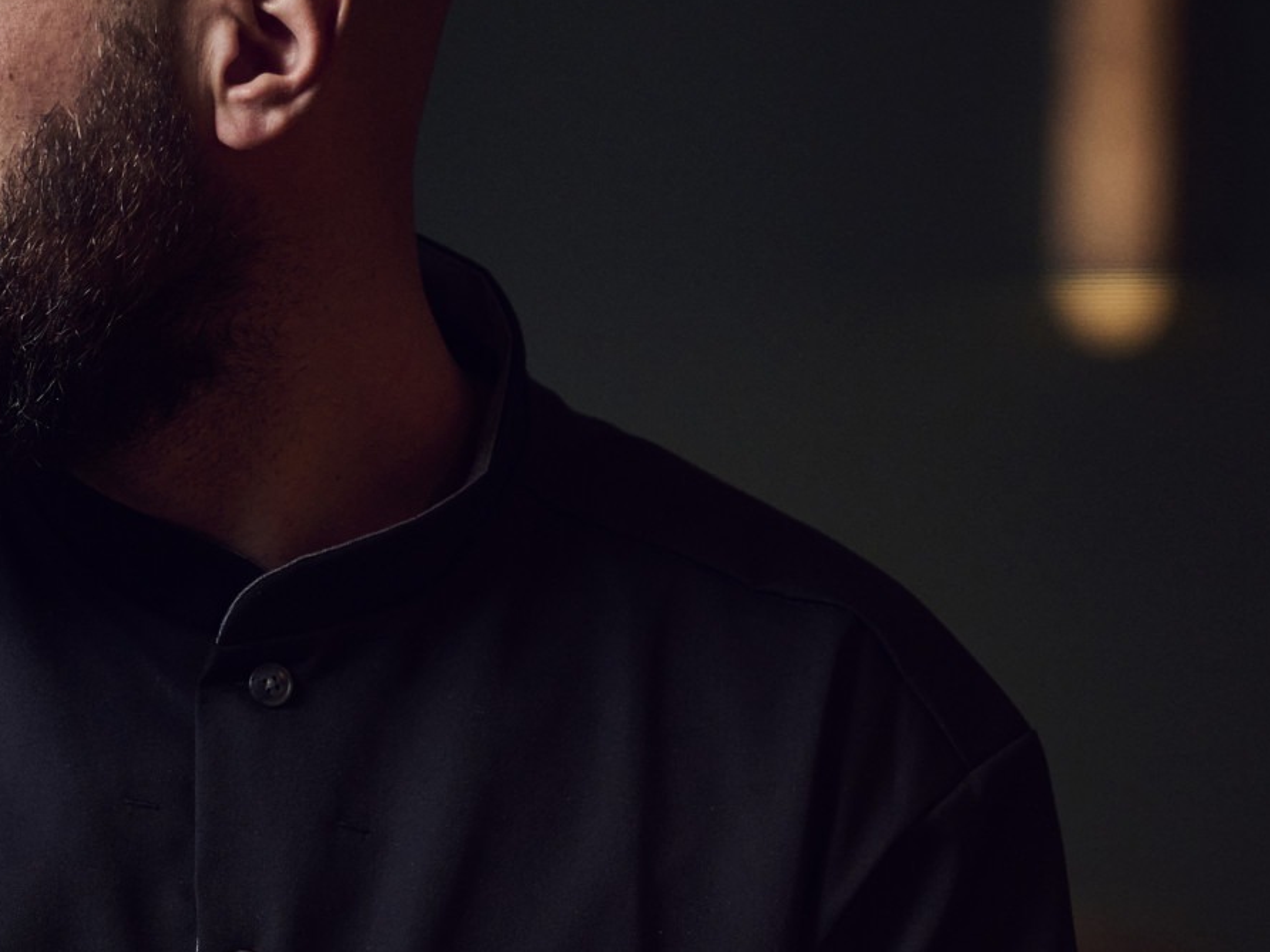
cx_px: -30
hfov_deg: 3.7
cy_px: 510
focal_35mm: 539
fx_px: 19775
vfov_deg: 2.8
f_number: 3.2
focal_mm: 200
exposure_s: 1/160
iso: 1600
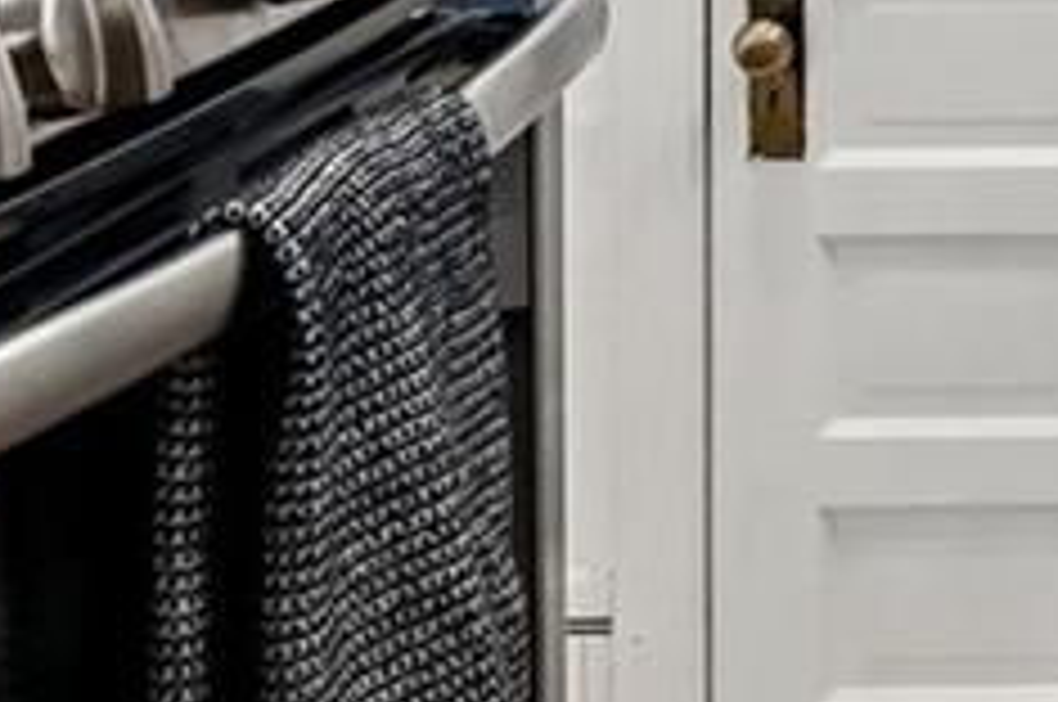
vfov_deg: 8.1
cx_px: 2314
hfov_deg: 11.6
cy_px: -1040
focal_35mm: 153
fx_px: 4502
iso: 400
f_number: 10
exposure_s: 1/13
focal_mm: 22.5
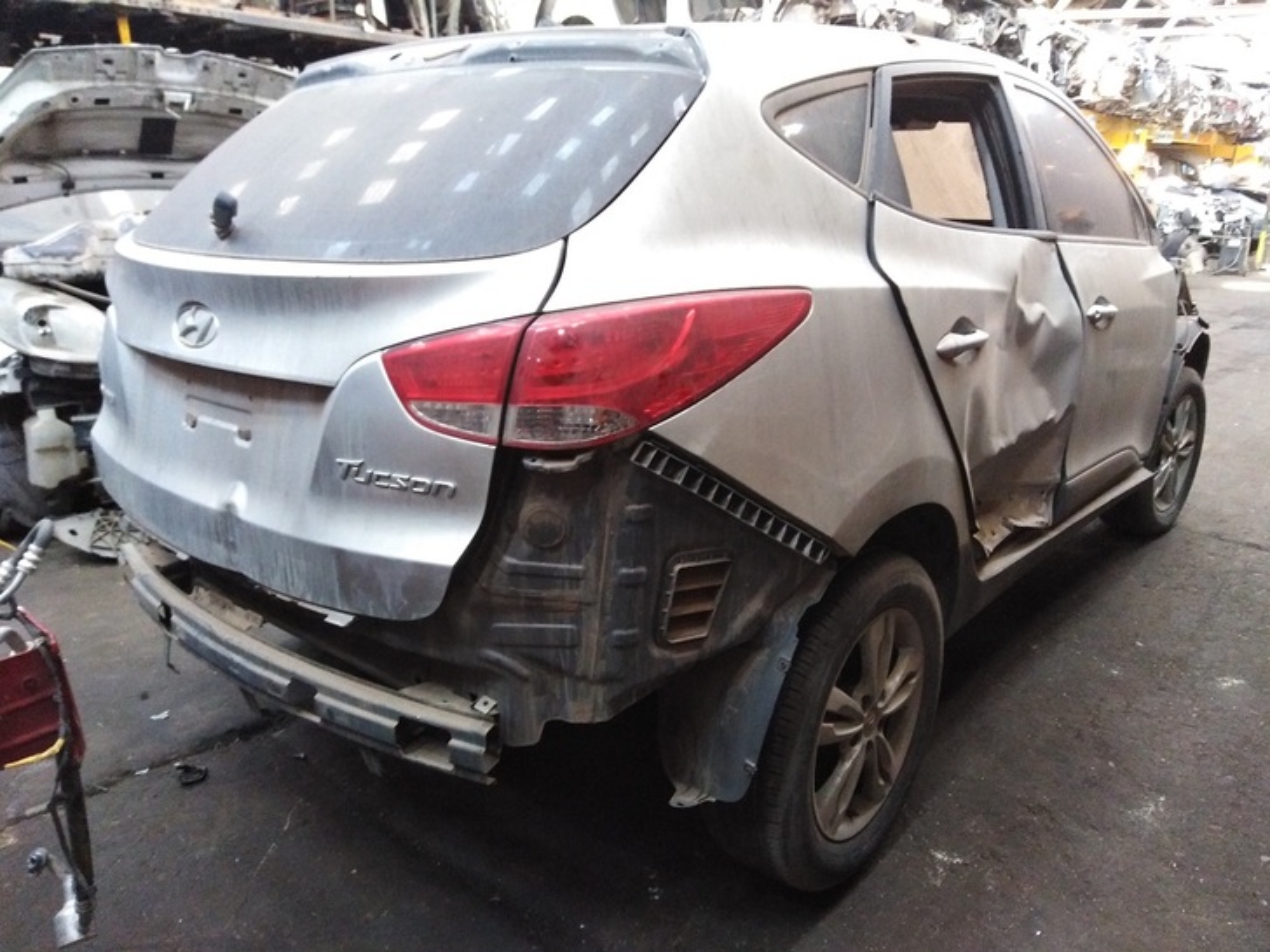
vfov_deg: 53.1
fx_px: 954
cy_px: 476
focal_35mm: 26
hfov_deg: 67.3
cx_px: 635
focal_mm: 3.46
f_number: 2.2
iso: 782
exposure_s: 1/17.1
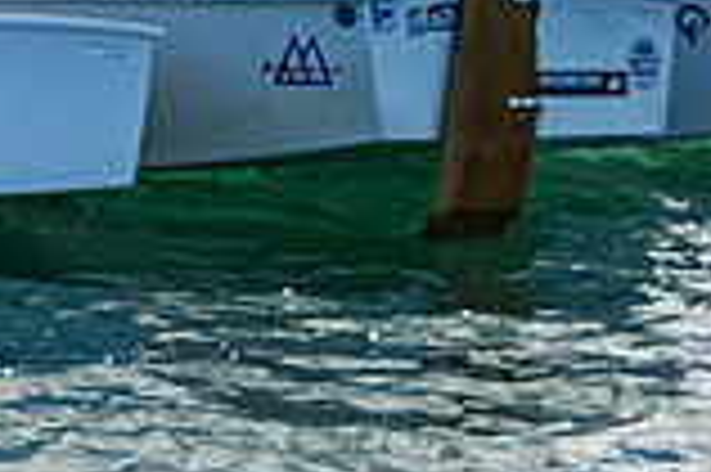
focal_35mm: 257
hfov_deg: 7.8
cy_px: -371
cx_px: -428
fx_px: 5070
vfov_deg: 5.3
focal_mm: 70
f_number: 6
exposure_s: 1/1250
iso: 320
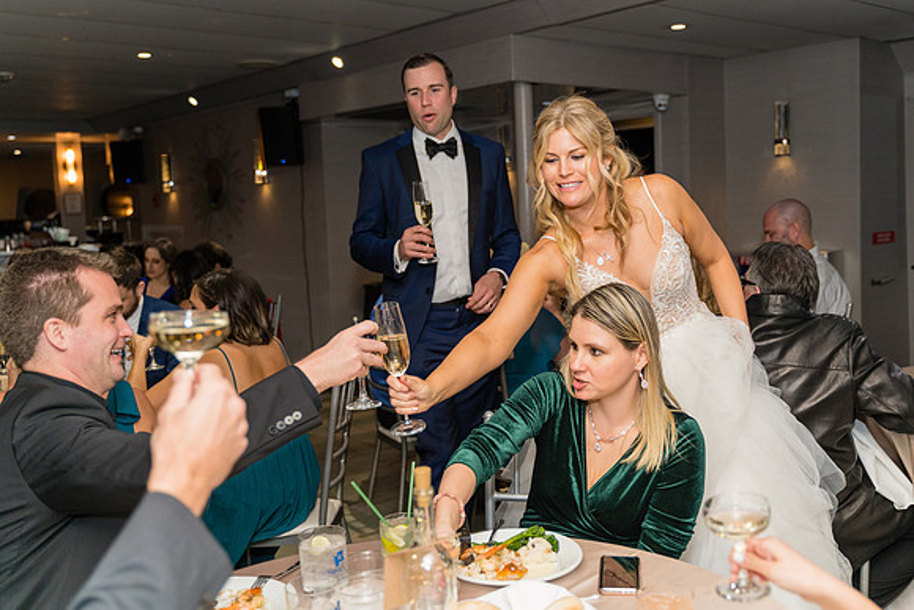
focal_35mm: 36
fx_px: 922
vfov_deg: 36.6
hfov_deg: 52.7
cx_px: 503
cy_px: 275
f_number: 2.8
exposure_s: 1/250
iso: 1000
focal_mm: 33
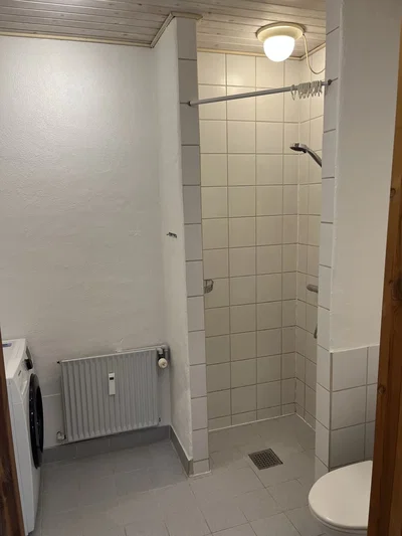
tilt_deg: -9.8
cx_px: 201
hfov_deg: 53.1
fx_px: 402
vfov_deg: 67.3
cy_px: 268
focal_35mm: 26
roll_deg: +0.8
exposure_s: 1/100
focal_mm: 5.1
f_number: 1.6
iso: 80
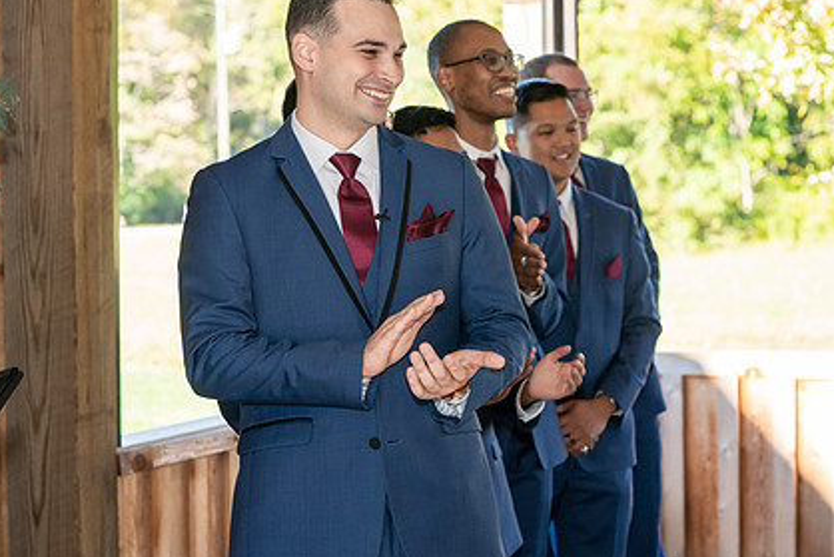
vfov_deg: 12.4
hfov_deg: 18.4
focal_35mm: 111
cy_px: 282
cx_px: 363
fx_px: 2572
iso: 1250
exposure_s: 1/500
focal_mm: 80
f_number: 5
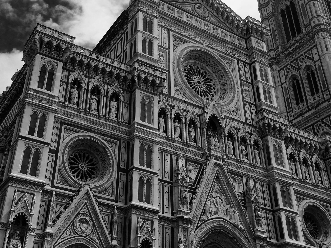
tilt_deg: +35.6
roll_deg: -0.8
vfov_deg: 31.2
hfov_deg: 41.2
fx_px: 440
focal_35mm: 46
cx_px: 142
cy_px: 77
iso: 32
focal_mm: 4.15
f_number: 2.2
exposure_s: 1/3165
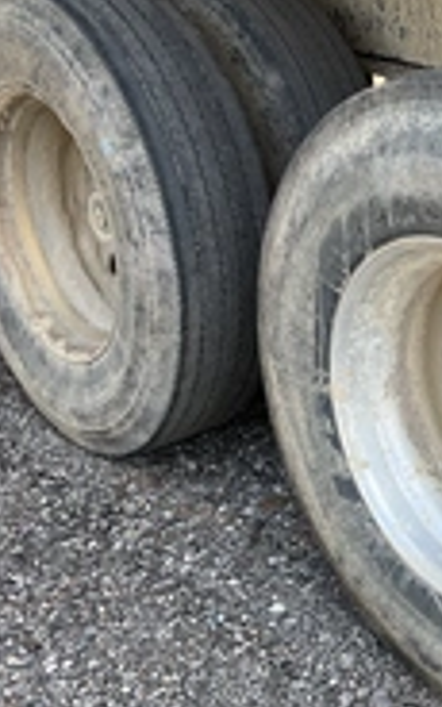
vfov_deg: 30.6
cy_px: 354
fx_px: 1291
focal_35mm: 67
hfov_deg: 18.6
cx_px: 507
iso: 20
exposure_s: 1/141
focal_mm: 3
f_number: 1.8
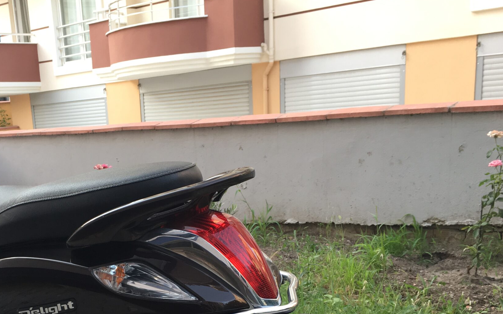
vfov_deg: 26.0
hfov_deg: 40.6
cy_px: 285
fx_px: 658
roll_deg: +4.2
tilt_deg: -14.0
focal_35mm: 48
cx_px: 125
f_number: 2.2
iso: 32
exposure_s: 1/50
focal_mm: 4.15
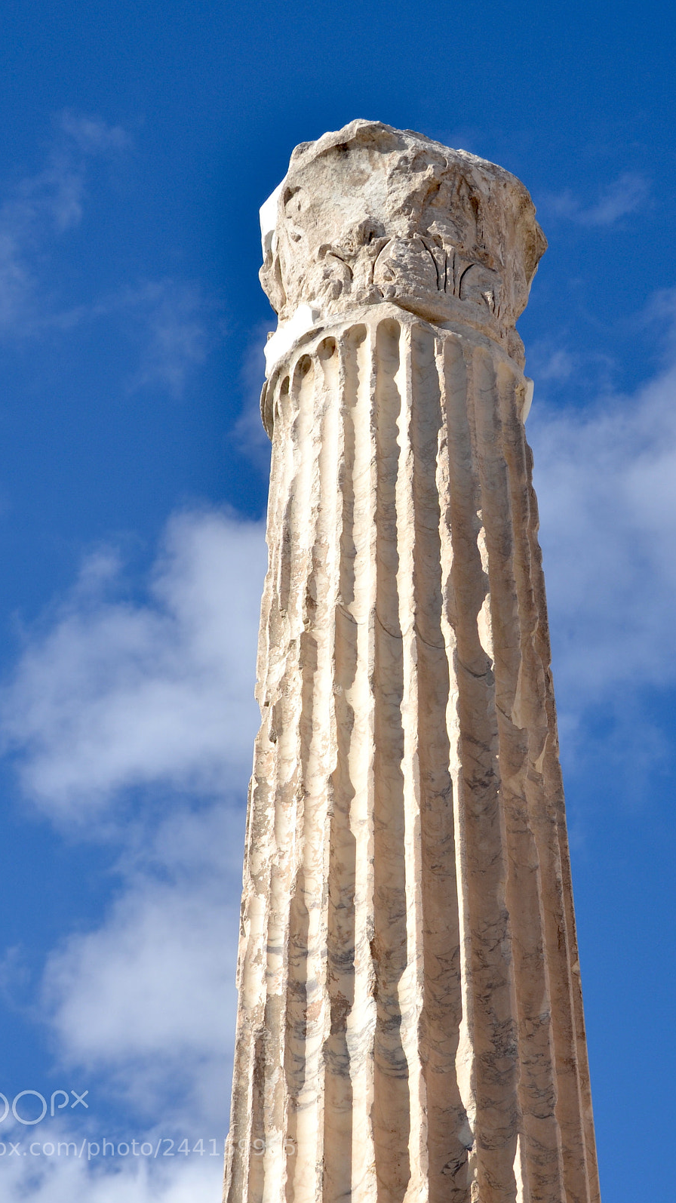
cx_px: 305
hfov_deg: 20.0
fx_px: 1913
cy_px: 603
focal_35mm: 60
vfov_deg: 34.9
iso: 200
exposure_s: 1/1000
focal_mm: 38
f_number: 5.6
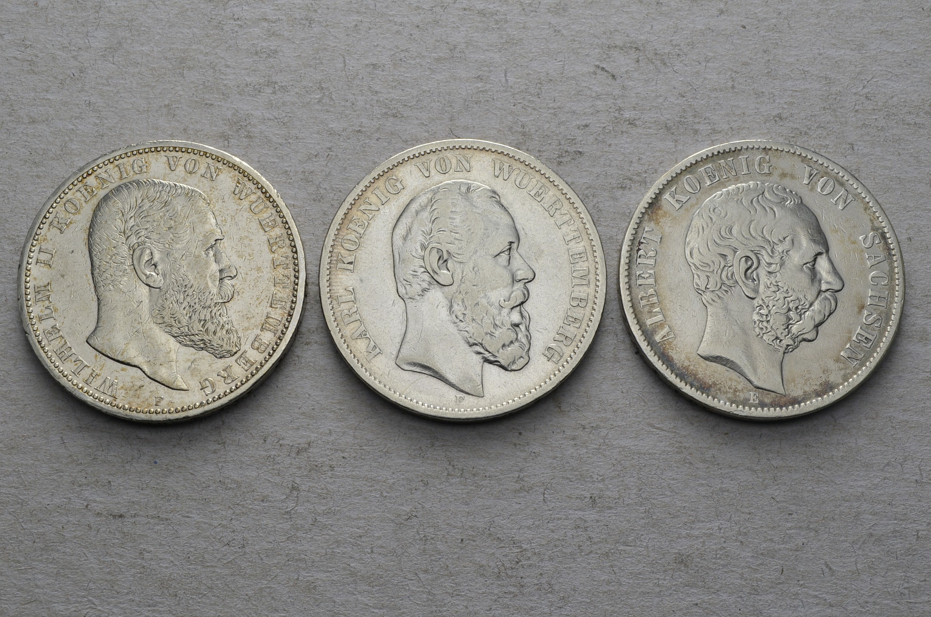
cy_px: 308
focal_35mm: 54
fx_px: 1394
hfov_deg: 36.9
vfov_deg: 25.0
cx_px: 466
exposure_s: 1/250
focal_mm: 36
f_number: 14
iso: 400
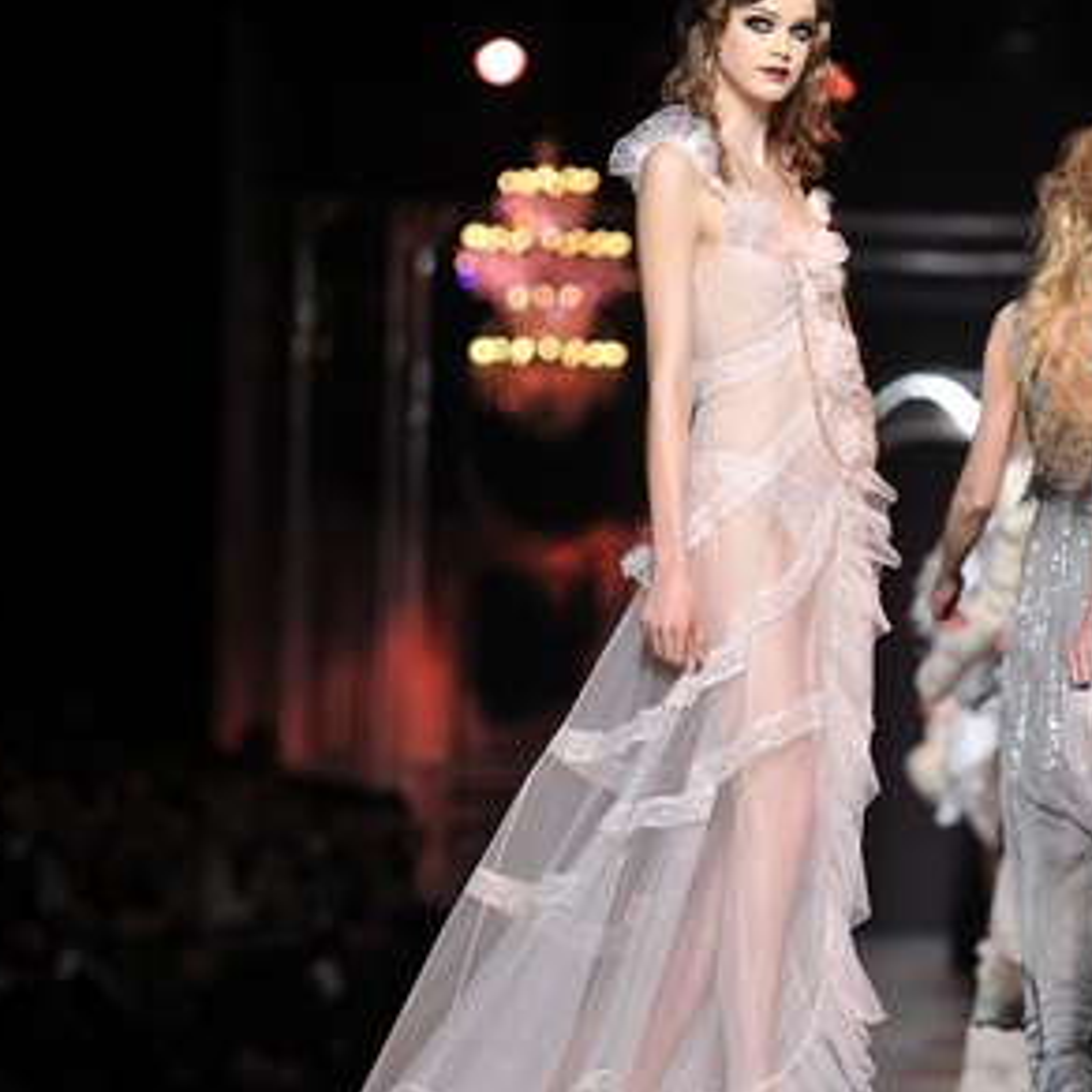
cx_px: 946
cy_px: 589
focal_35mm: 332
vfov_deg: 5.3
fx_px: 11849
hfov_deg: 5.3
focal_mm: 190
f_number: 3.5
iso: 2000
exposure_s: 1/400
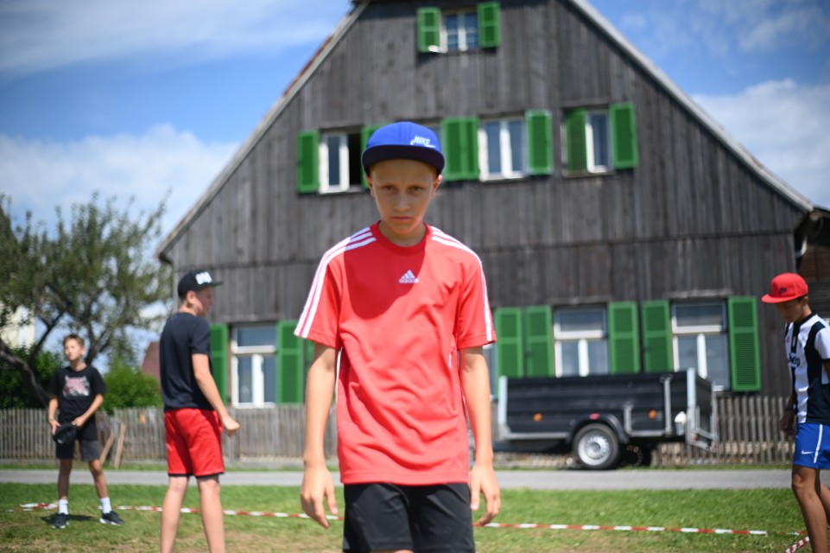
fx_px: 1152
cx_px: 415
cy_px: 276
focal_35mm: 50
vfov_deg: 27.0
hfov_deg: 39.6
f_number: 1.8
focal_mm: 50
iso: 100
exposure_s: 1/4000
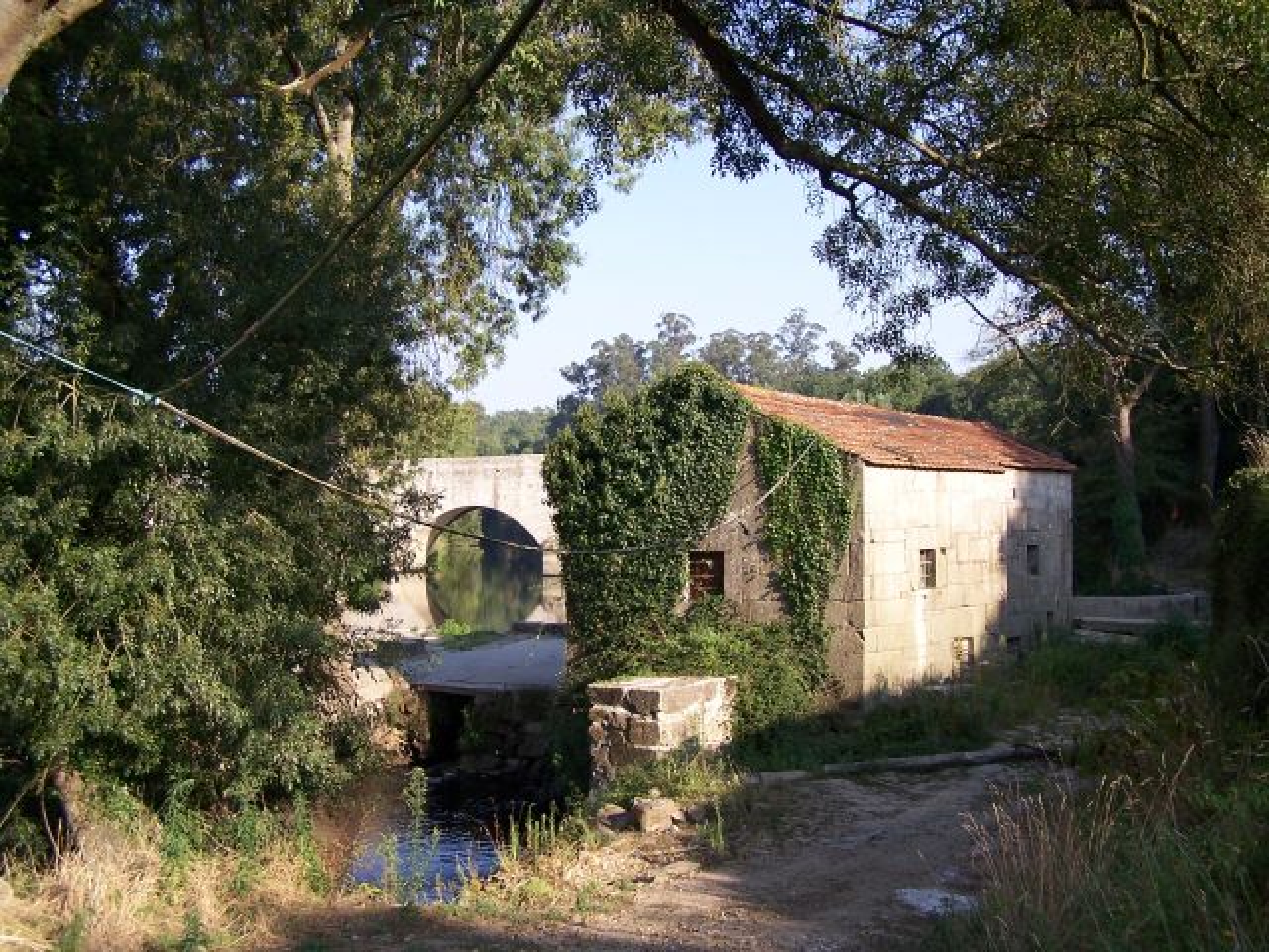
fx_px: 1393
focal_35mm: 38
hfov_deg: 49.0
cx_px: 634
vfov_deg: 37.7
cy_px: 476
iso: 80
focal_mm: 6.3
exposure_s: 1/400
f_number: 2.8
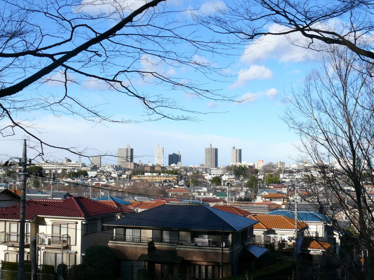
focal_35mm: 47
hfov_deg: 40.4
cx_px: 187
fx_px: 508
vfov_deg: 30.9
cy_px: 140
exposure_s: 1/400
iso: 100
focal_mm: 9.1
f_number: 5.6
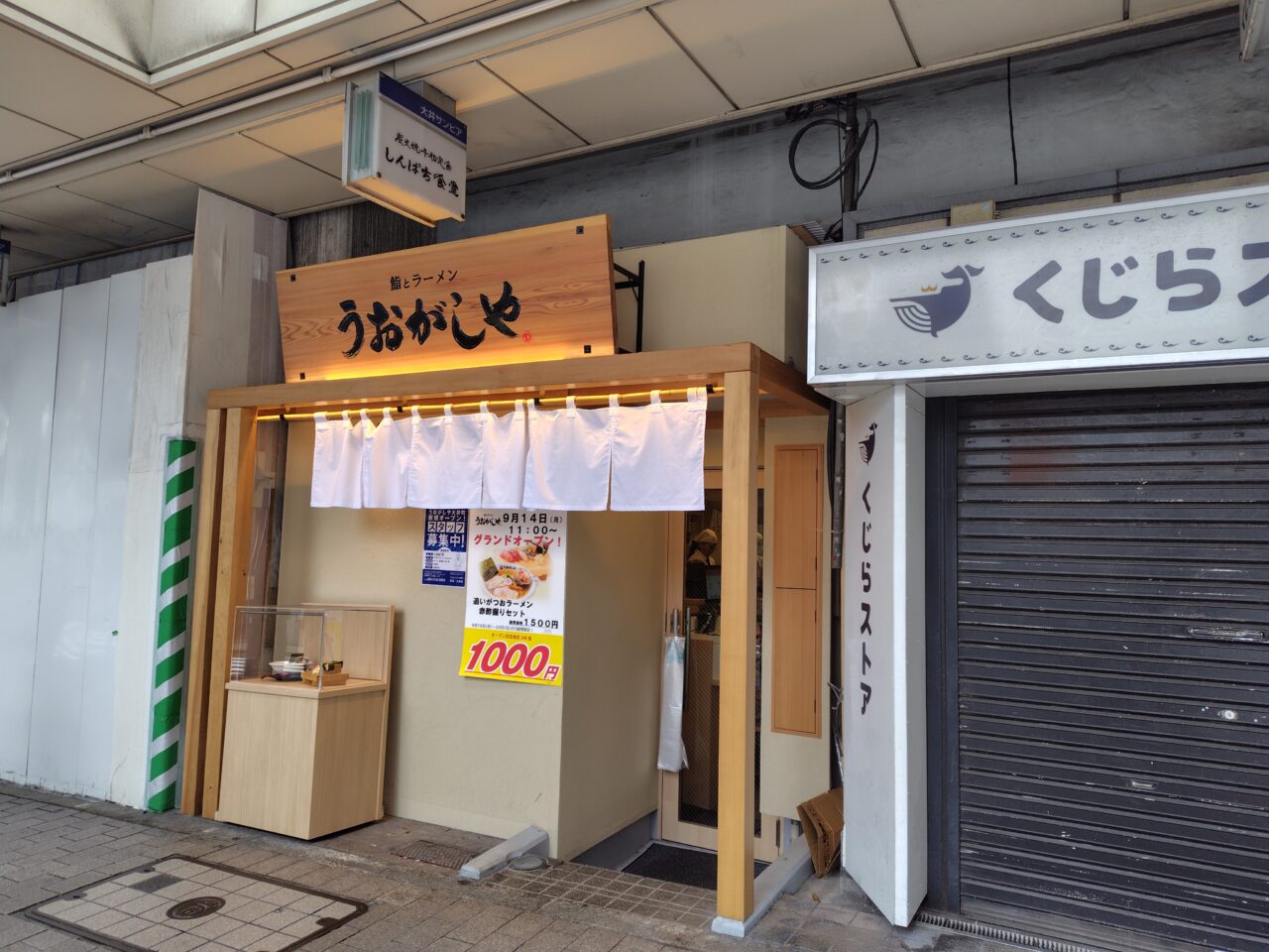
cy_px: 476
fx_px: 843
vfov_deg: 58.9
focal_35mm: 23
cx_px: 634
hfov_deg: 73.9
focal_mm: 5.6
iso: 86
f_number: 1.9
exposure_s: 1/120
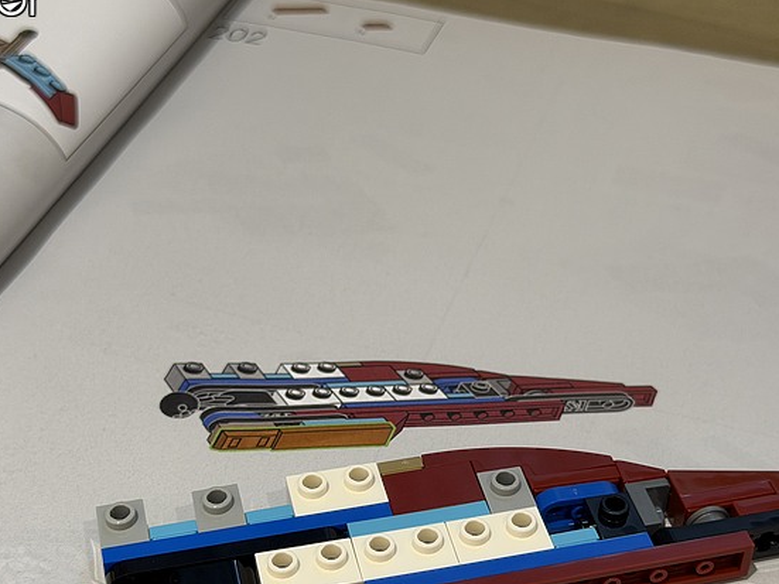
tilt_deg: -41.4
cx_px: 385
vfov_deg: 21.5
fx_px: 1530
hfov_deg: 28.6
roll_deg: +0.2
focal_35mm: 68
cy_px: 388
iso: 160
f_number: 1.78
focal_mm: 6.76
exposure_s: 1/60
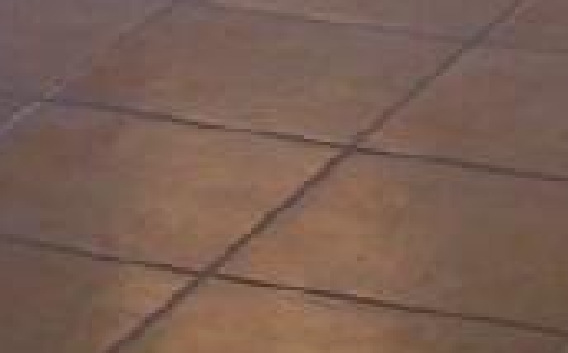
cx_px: 251
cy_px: -558
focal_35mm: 240
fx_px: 3710
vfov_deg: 5.2
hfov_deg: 8.8
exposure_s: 1/30
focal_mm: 6.3
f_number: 2.8
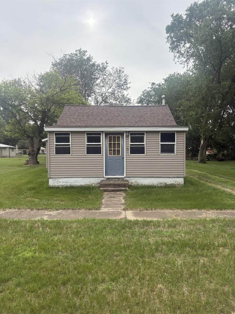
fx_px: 235
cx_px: 118
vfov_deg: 67.3
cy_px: 157
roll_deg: +0.4
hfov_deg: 53.1
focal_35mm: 26
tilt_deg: -0.9
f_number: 1.6
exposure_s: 1/1135
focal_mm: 5.96
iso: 50
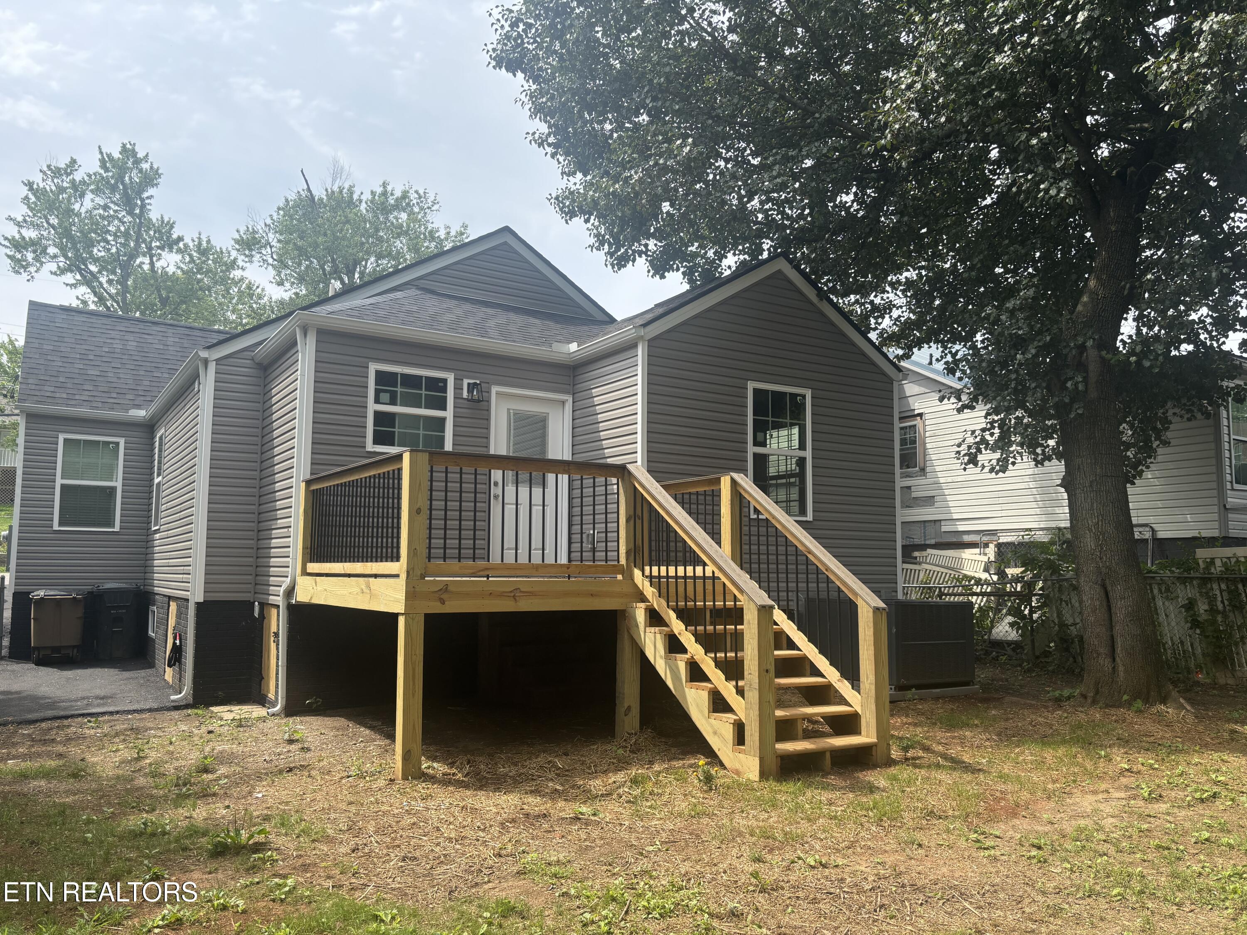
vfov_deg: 53.1
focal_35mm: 26
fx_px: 937
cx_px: 624
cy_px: 468
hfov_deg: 67.3
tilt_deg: +5.8
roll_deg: -1.3
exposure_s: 1/1362
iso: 50
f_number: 1.6
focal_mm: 5.96
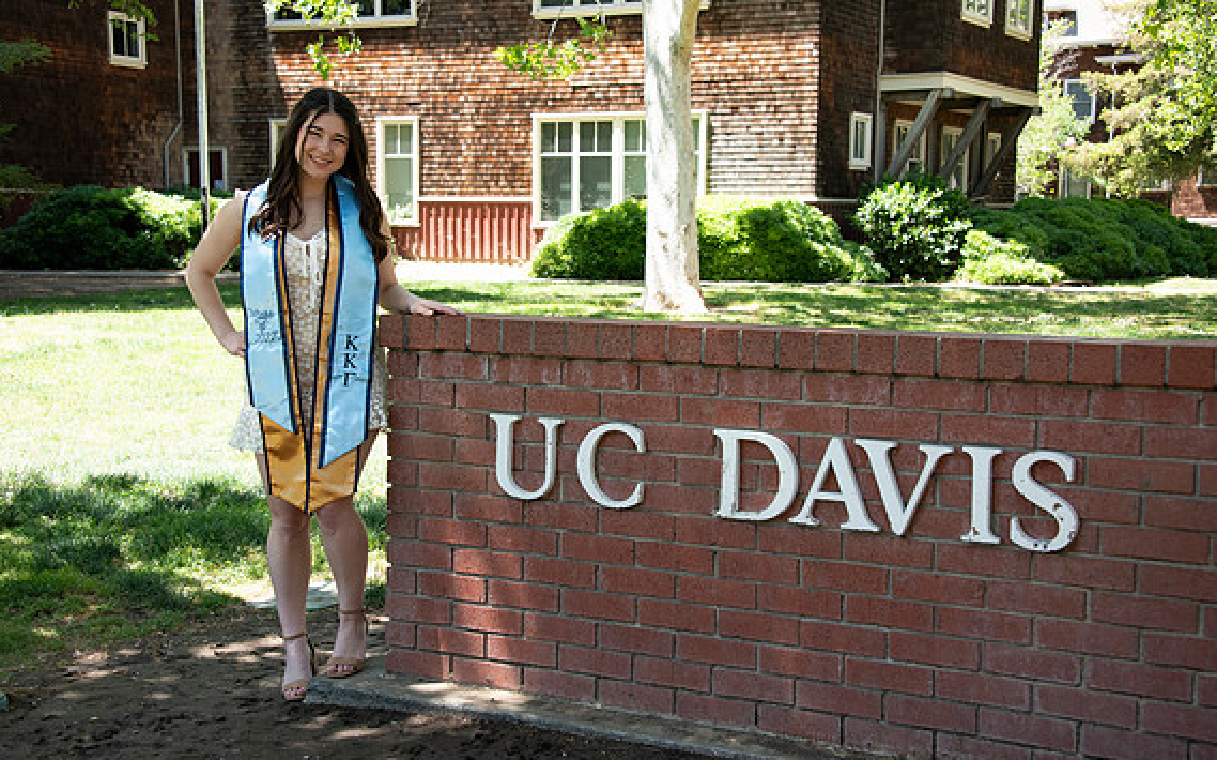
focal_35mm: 52
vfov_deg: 24.8
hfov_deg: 38.9
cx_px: 612
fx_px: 1724
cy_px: 391
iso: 640
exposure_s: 1/320
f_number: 5.6
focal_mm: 50
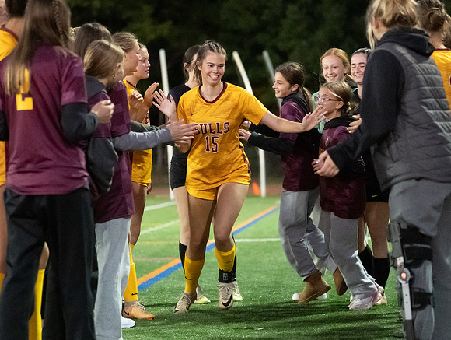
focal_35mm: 156
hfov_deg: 12.7
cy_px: 176
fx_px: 2030
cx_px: 173
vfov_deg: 9.6
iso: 16000
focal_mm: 89
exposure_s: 1/640
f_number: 2.8
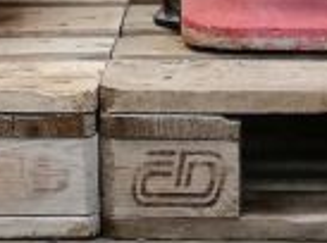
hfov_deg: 10.2
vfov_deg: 6.8
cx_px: 153
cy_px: -507
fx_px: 1837
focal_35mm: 195
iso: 50
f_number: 2.2
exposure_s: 1/50
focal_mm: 3.81
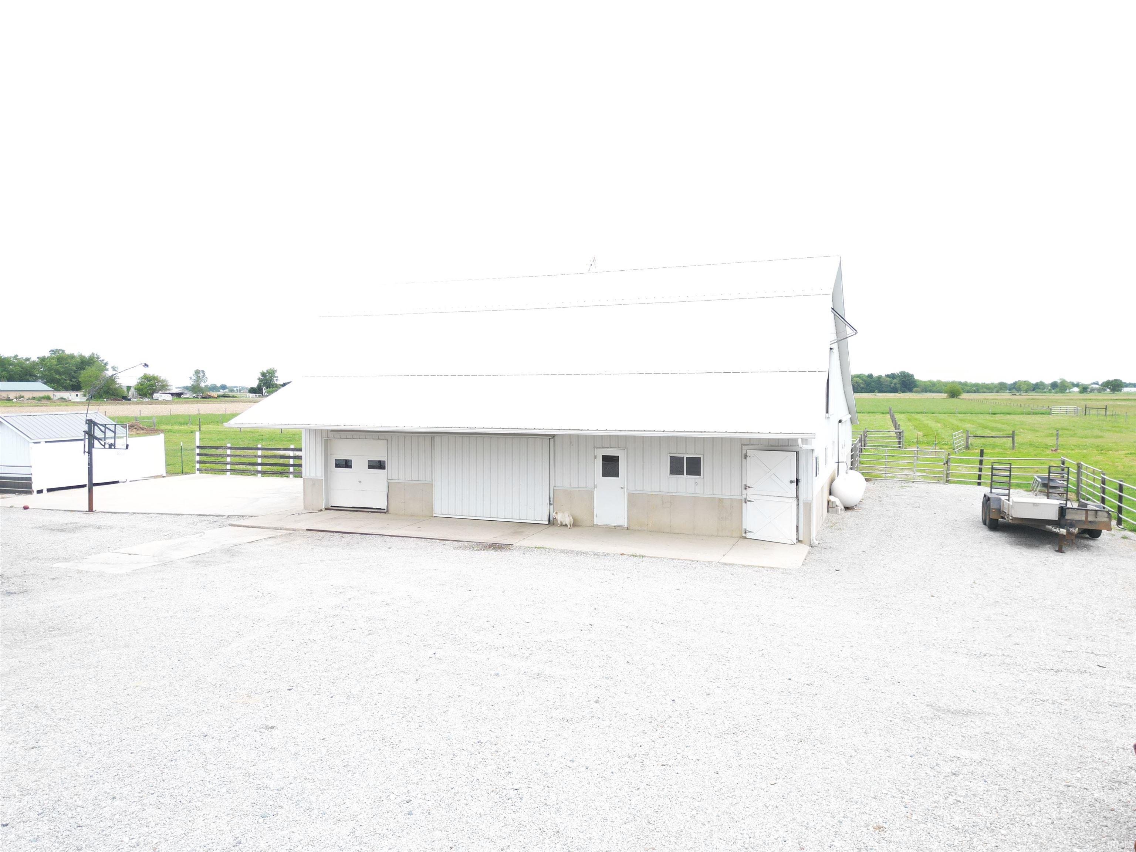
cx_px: 568
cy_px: 426
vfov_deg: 56.8
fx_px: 788
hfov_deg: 71.6
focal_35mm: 24
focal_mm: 6.72
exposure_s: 1/725
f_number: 1.7
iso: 100
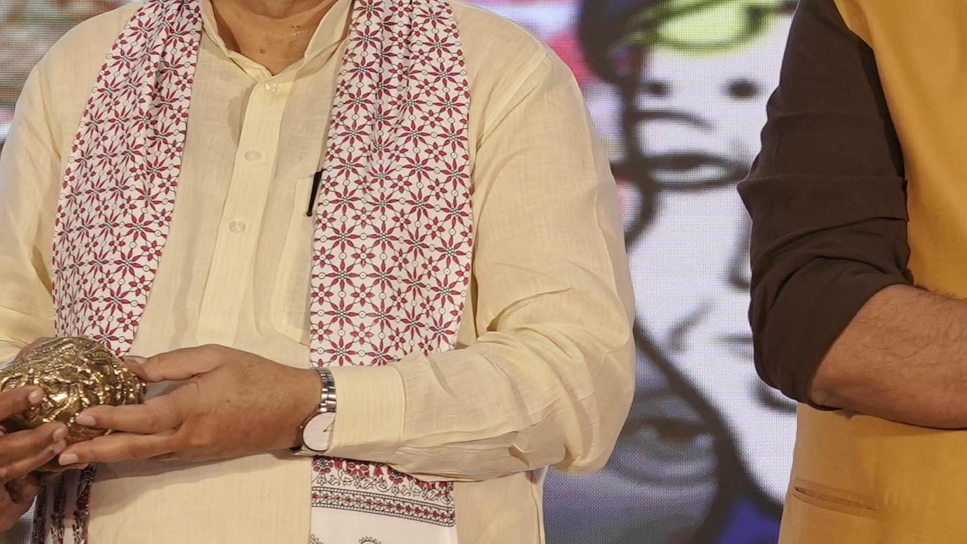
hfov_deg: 11.7
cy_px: 321
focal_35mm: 183
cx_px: 658
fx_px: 4693
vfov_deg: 6.6
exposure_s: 1/320
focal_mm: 35
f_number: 3.5
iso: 1000
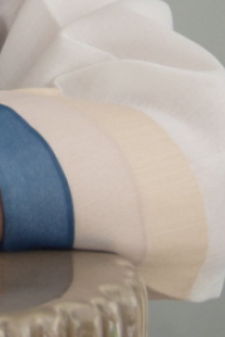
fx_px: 2387
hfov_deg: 5.3
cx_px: -196
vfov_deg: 8.0
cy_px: -23
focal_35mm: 255
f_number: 4.2
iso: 1100
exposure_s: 1/60
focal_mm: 38
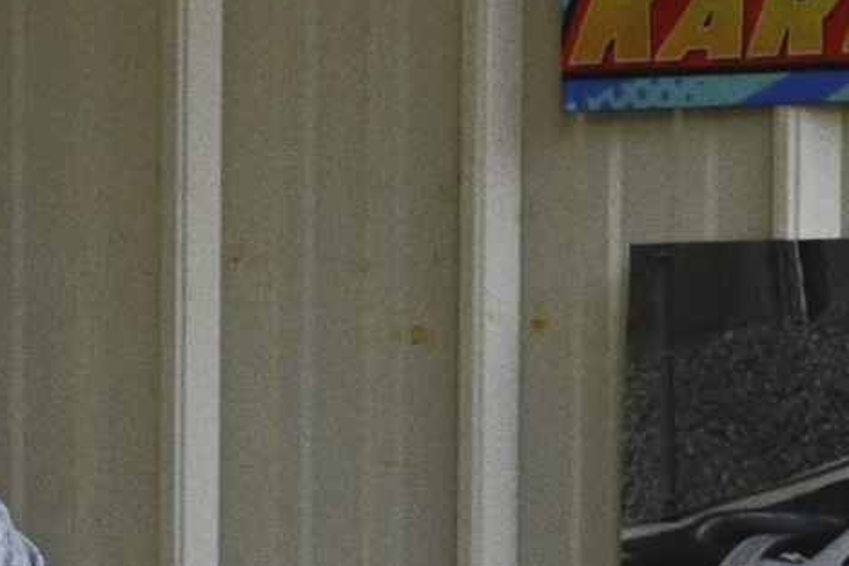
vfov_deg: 3.7
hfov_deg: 5.6
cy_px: 980
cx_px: 87
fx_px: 8607
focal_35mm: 365
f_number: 7.1
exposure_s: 1/1000
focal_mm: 57
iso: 1600
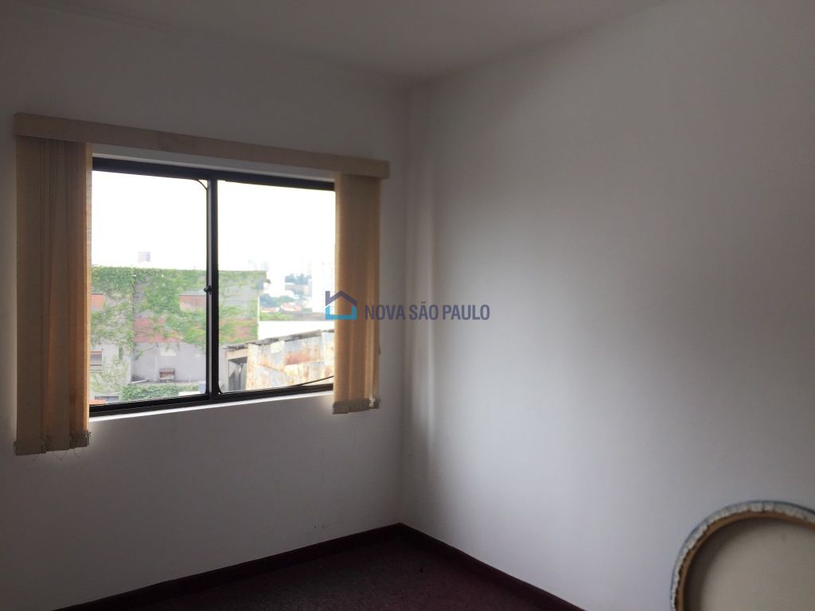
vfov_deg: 48.2
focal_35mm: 29
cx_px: 408
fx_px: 683
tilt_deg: -2.9
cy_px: 306
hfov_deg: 61.7
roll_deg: -1.8
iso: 32
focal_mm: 4.15
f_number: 2.2
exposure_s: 1/243
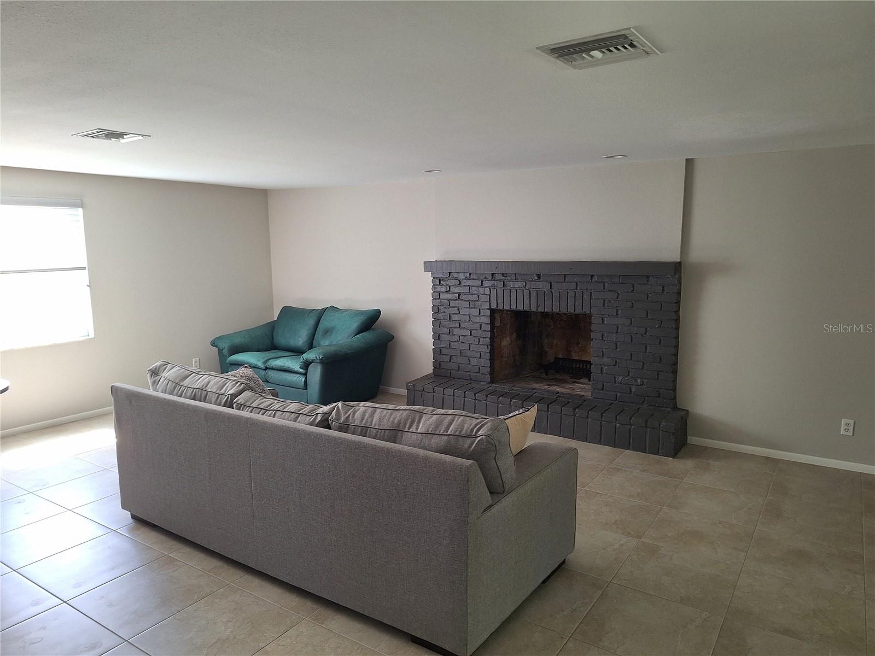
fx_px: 581
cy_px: 328
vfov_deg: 58.9
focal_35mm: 23
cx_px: 438
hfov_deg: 73.9
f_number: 1.8
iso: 64
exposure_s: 1/40
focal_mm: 5.54
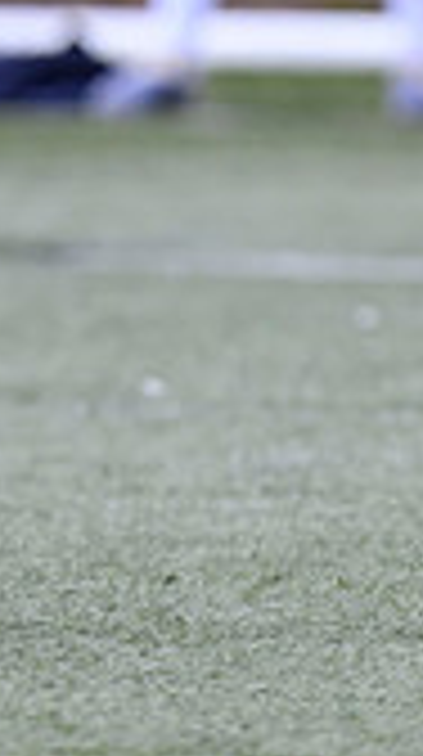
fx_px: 42083
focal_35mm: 2102
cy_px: -163
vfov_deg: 1.0
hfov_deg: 0.6
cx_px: 61
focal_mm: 400
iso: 640
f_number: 3.5
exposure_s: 1/1600
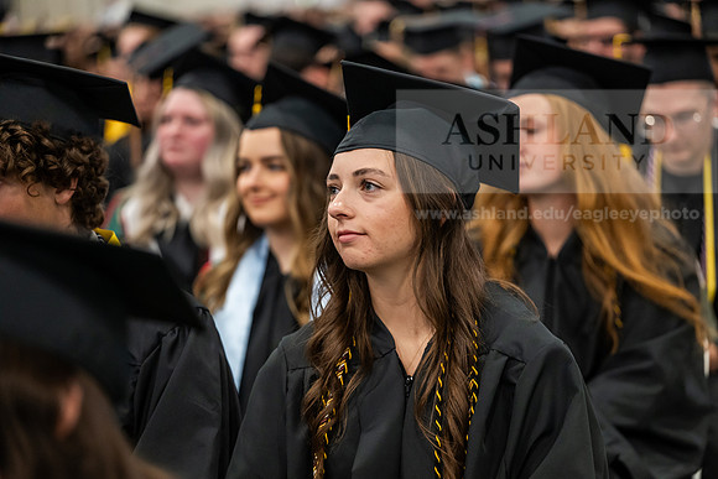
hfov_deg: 21.2
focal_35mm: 96
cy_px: 240
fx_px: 1915
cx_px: 359
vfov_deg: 14.3
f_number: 2.8
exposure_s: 1/200
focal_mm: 96
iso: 2500
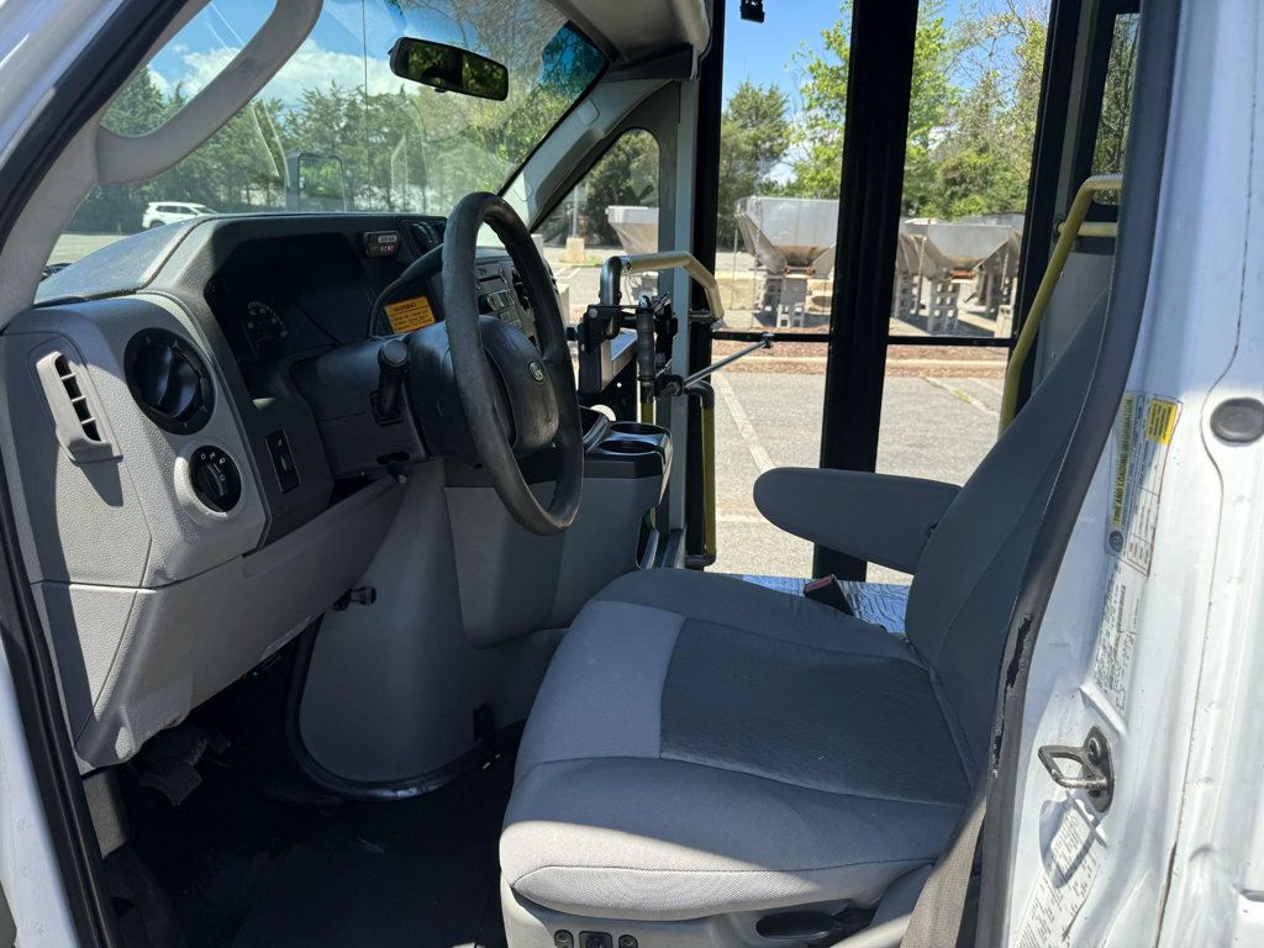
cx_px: 632
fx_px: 876
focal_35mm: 24
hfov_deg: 71.6
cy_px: 474
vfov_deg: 56.8
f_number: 1.78
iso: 80
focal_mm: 6.76
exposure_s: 1/1059
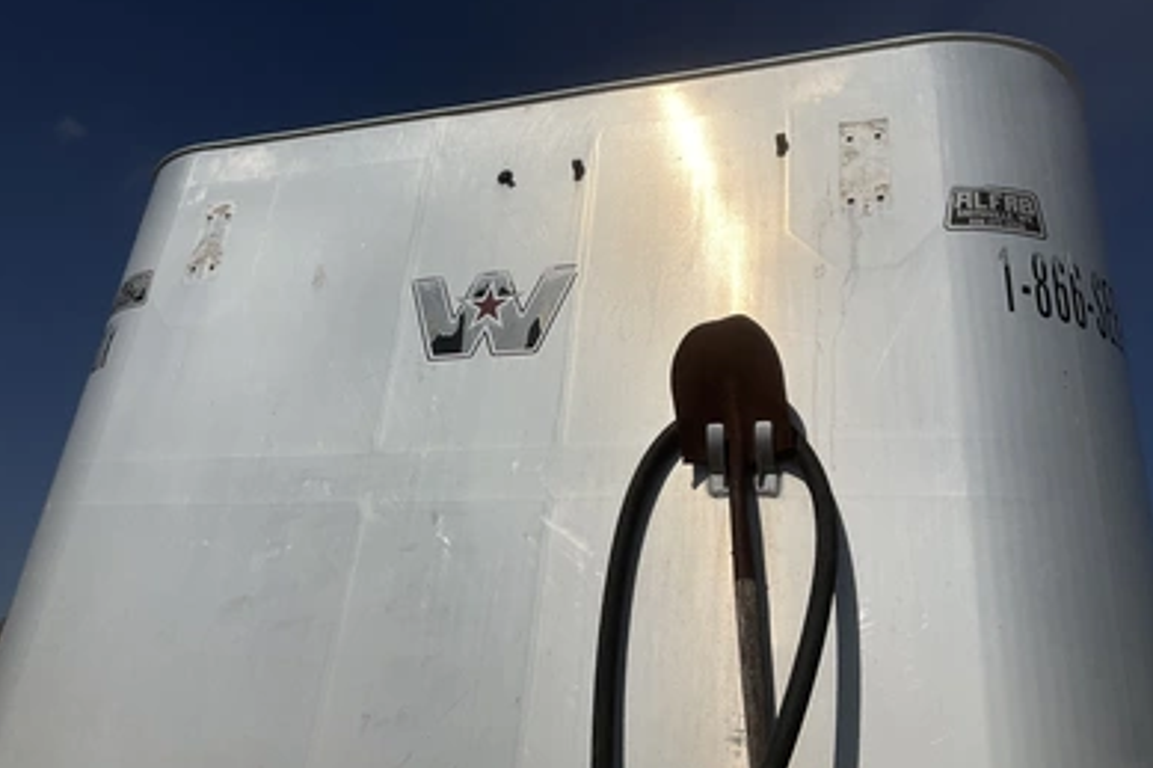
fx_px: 992
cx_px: 587
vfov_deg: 42.2
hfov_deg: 60.3
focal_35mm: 31
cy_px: 329
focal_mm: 3
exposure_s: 1/23810
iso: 25
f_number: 1.8
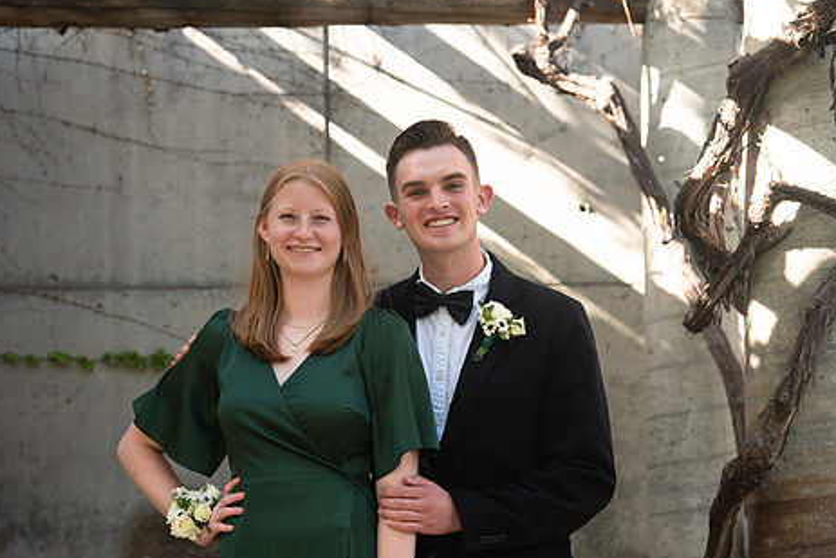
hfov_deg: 21.7
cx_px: 426
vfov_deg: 14.6
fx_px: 2183
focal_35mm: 94
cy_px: 284
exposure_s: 1/200
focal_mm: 75
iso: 200
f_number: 5
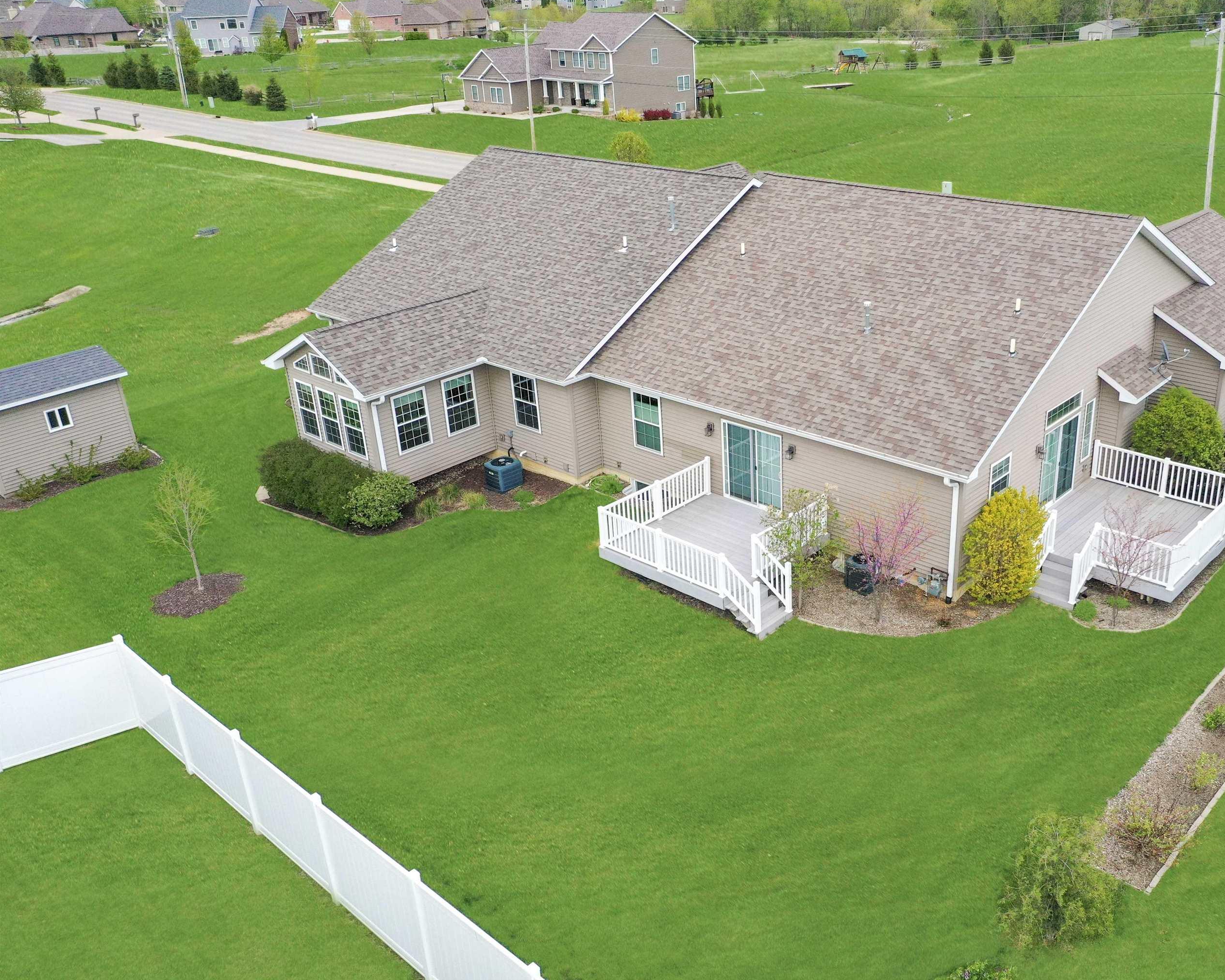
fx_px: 1160
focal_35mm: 32
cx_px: 745
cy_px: 484
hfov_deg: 55.2
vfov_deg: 45.8
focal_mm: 10.26
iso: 400
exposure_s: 1/1000
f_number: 5
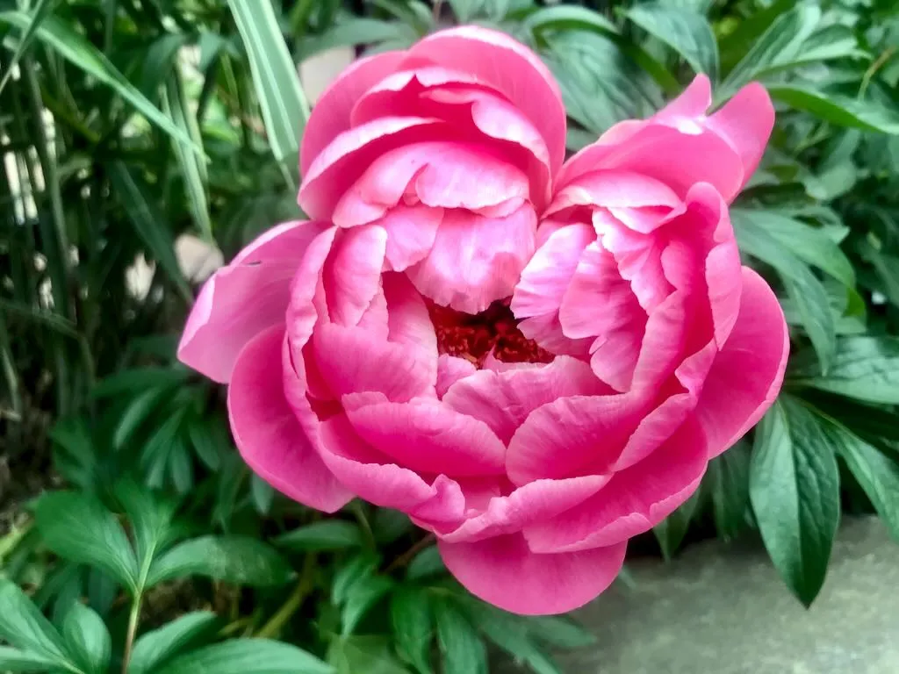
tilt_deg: -19.4
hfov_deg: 63.4
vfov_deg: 49.7
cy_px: 337
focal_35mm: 28
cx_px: 450
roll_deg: -1.0
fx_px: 727
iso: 20
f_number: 1.8
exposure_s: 1/102
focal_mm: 3.99
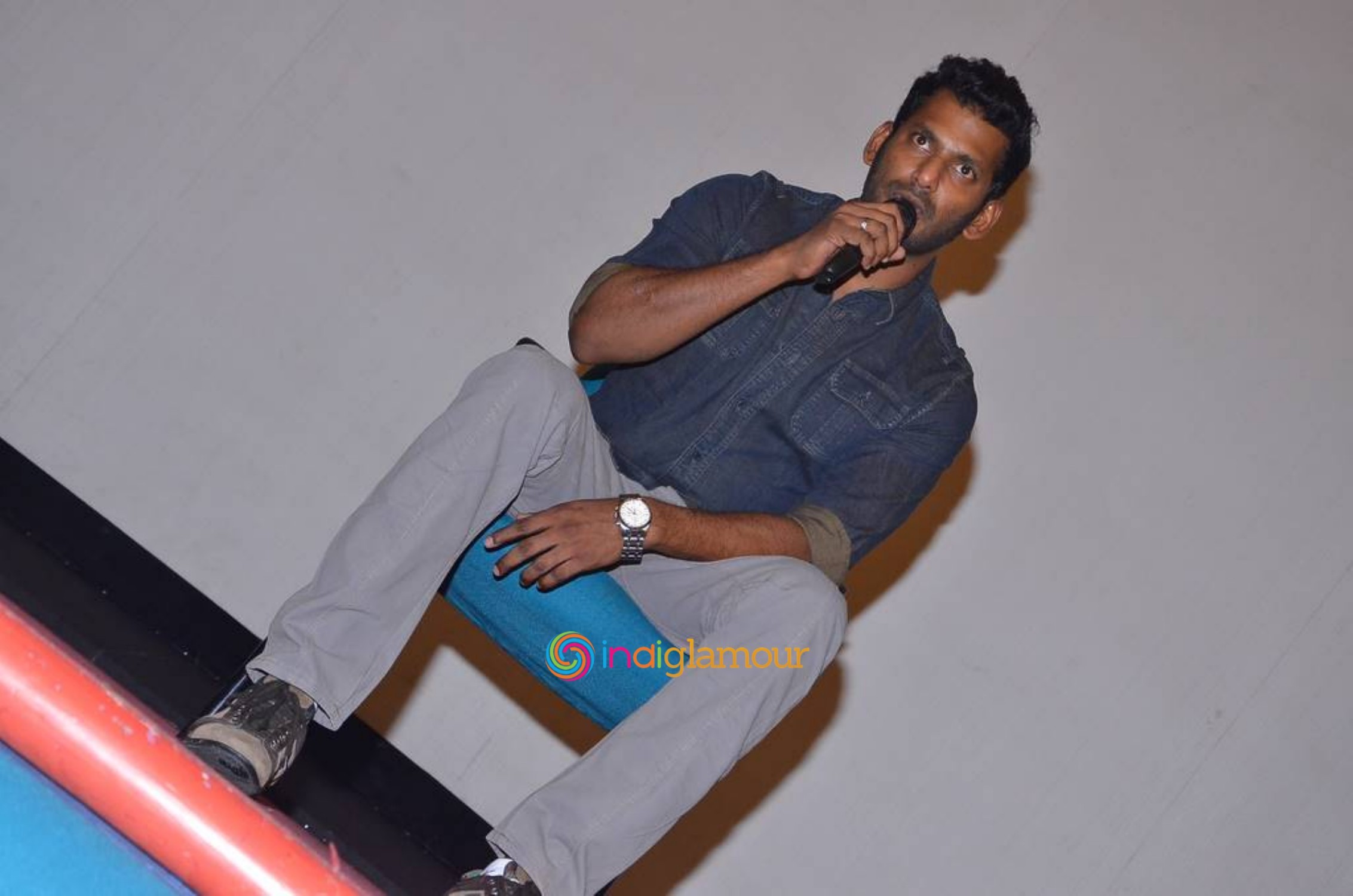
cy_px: 448
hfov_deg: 27.0
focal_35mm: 75
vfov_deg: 18.1
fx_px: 2813
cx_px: 676
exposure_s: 1/250
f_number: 7.1
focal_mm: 50
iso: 1600
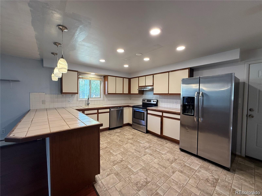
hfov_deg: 102.1
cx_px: 131
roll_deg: -1.2
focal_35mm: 14
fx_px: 106
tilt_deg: -1.7
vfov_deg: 85.7
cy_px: 98
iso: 200
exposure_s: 1/120
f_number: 2.2
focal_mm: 2.22
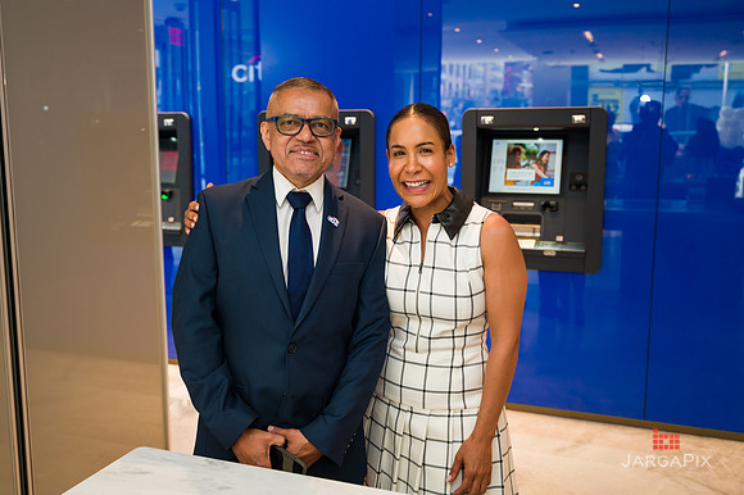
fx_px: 735
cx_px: 352
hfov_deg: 53.7
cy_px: 234
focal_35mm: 36
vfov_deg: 37.2
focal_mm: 33.5
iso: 1000
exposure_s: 1/200
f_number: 3.2
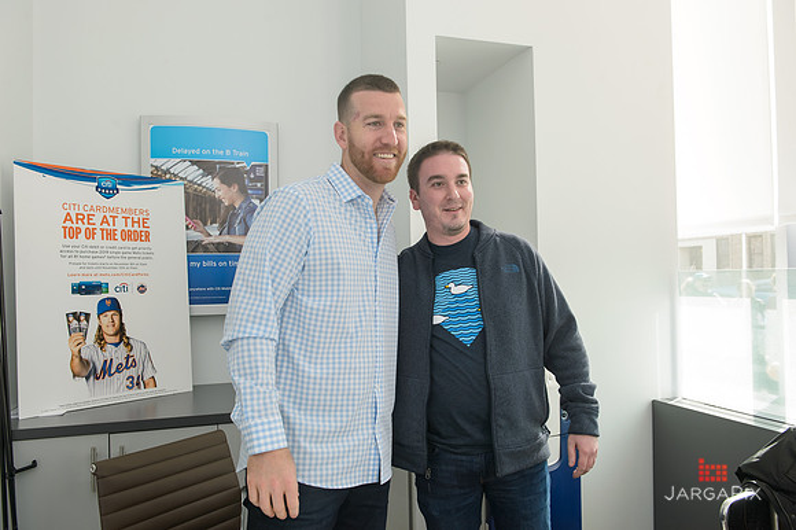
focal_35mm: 29
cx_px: 398
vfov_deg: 44.9
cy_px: 265
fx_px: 641
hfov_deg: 63.7
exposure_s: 1/160
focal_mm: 29
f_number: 5.6
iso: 500
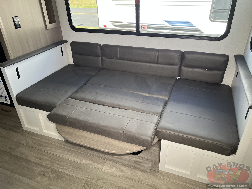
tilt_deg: -32.7
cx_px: 126
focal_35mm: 26
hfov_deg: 67.3
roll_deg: +1.2
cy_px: 94
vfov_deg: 53.1
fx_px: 189
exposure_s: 1/105
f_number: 1.5
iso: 125
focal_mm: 5.7
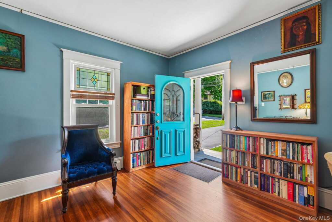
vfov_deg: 72.1
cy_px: 111
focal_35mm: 16
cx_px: 166
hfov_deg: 95.0
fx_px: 152
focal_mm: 16.5
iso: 400
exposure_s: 1/20
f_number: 9
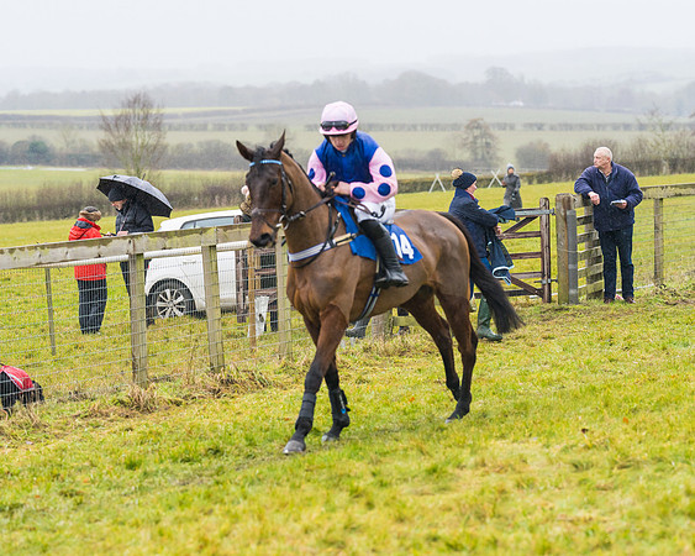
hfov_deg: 12.0
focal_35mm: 161
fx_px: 3317
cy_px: 295
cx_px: 343
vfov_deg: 9.6
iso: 800
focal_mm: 135
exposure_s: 1/1000
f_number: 4
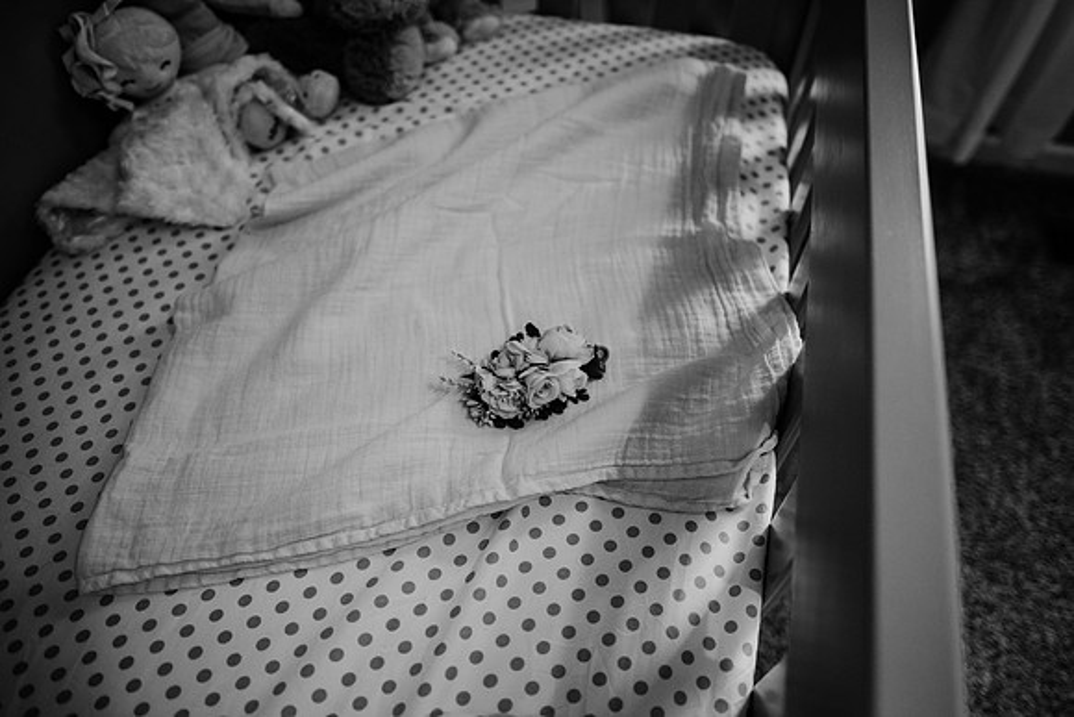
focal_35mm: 24
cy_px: 358
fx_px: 716
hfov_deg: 73.7
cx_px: 537
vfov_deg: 53.2
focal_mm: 24
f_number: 2
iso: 640
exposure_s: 1/320
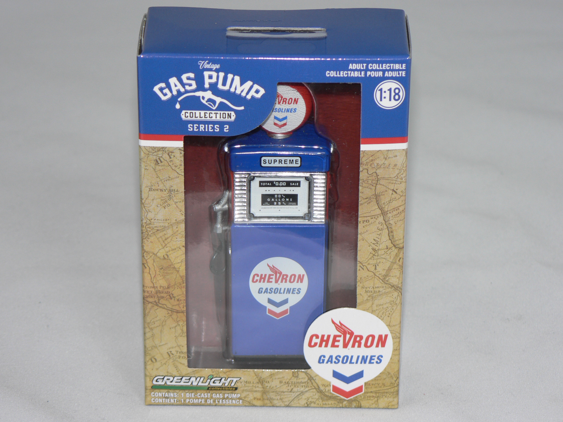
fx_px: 1984
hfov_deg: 16.1
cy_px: 211
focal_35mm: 122
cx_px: 282
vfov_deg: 12.1
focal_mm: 20.3
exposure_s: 1/60
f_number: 3.2
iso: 80
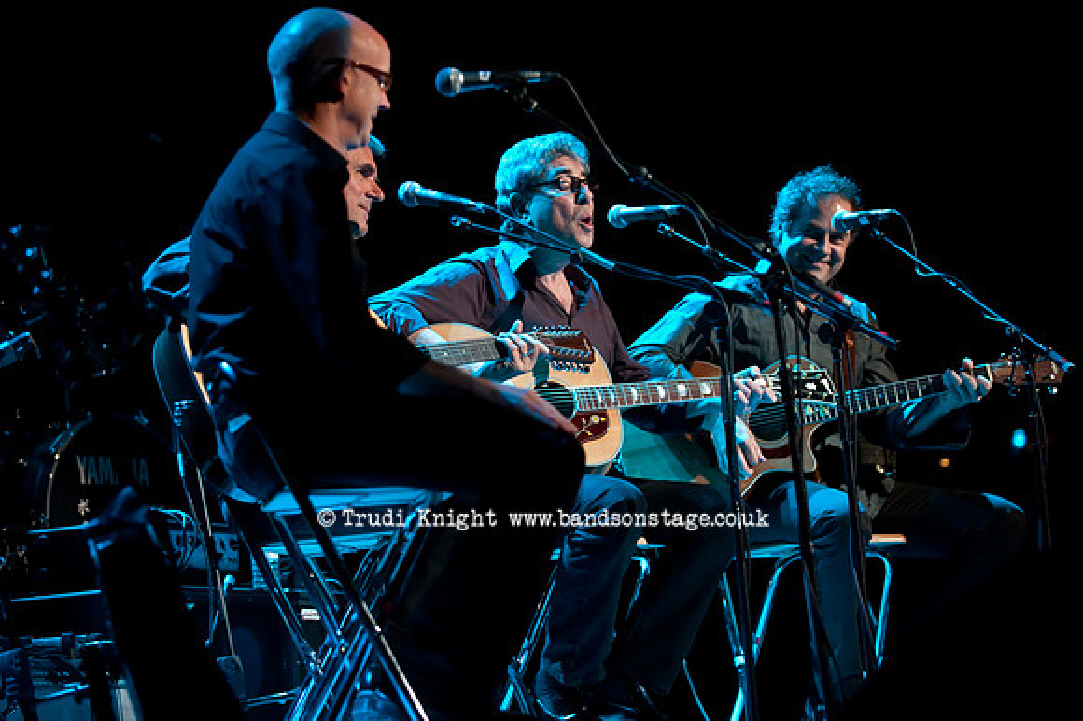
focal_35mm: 110
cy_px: 360
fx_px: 3307
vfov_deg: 12.4
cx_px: 542
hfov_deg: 18.6
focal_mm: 110
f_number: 2.8
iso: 1600
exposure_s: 1/160
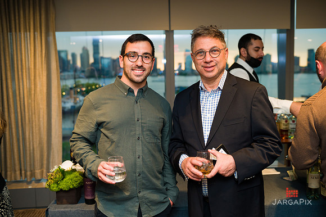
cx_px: 163
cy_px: 108
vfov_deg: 35.0
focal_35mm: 38
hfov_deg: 50.7
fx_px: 344
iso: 640
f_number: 4
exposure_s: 1/160
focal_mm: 38
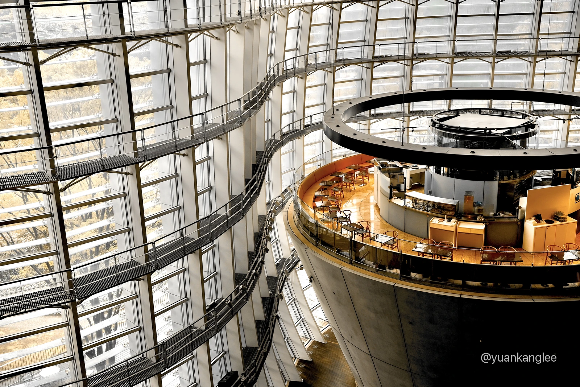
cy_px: 194
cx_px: 290
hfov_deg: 50.7
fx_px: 612
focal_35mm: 38
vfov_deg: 35.1
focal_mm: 25.1
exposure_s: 1/90
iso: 320
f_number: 4
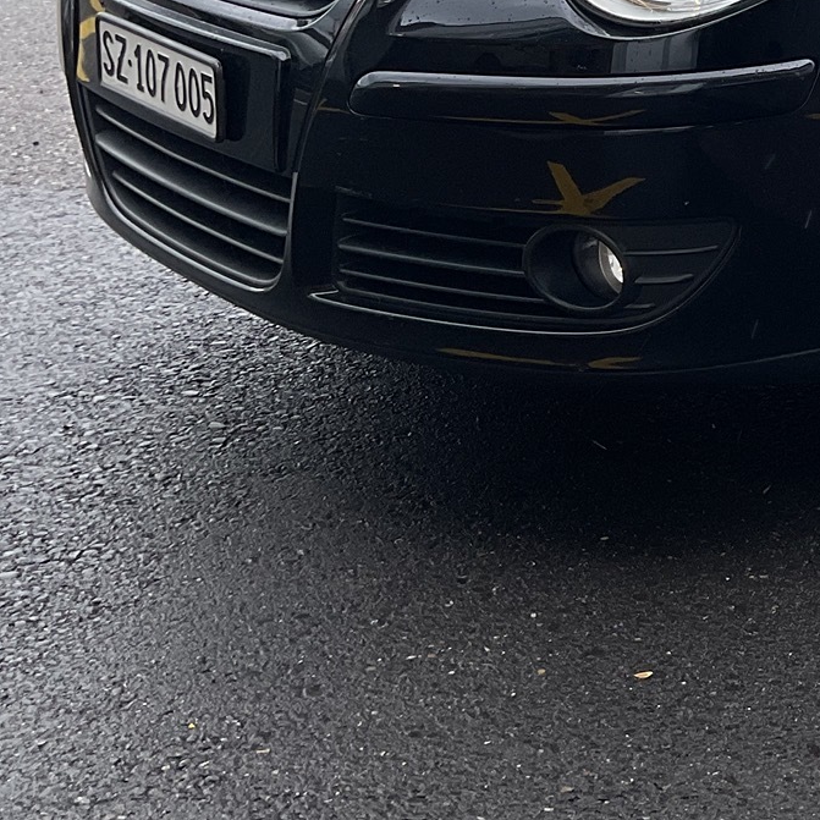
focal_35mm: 77
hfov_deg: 20.5
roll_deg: -2.1
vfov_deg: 21.3
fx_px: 2064
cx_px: 1073
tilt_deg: -11.9
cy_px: -100
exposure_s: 1/362
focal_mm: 3
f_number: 1.8
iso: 16
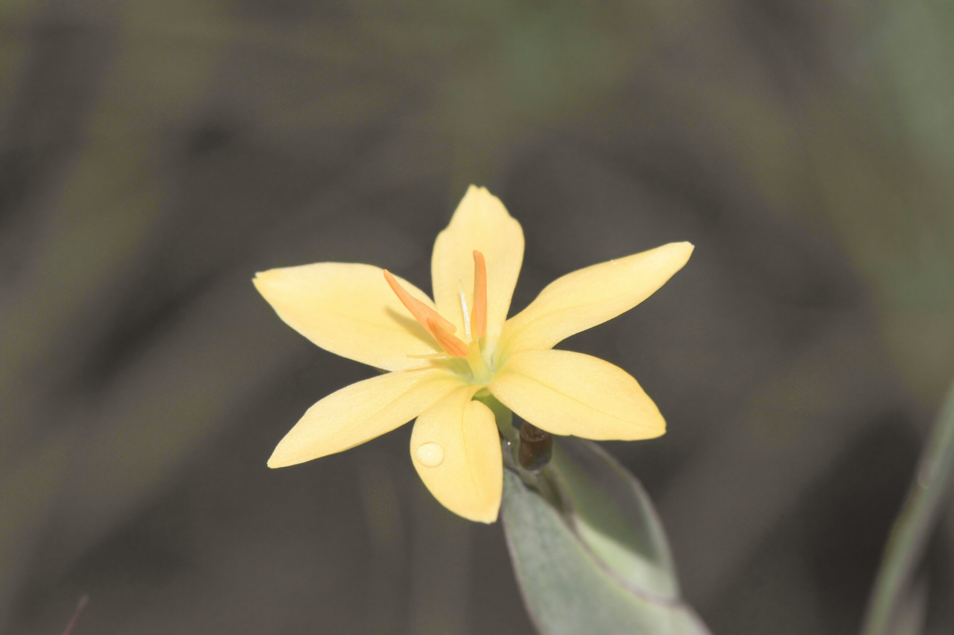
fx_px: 3972
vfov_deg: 9.1
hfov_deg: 13.7
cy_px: 318
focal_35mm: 150
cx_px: 477
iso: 800
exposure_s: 1/250
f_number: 25
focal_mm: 150
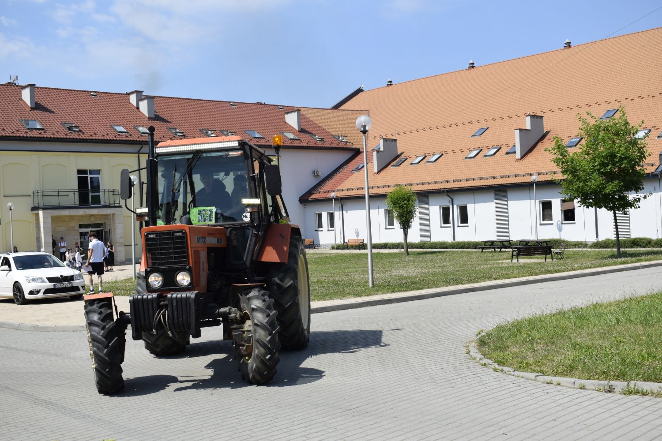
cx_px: 331
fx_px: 745
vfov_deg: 33.0
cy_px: 220
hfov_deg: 47.9
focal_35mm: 40
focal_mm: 27
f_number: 6.3
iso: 400
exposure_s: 1/1600
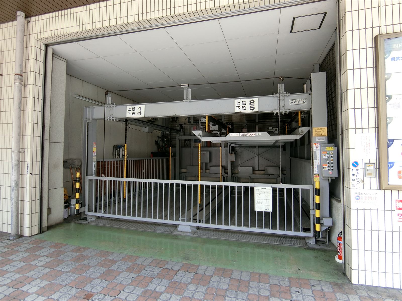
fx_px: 221
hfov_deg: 84.7
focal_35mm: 19
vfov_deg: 68.7
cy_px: 150
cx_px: 201
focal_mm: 4.06
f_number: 2.7
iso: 125
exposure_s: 1/125
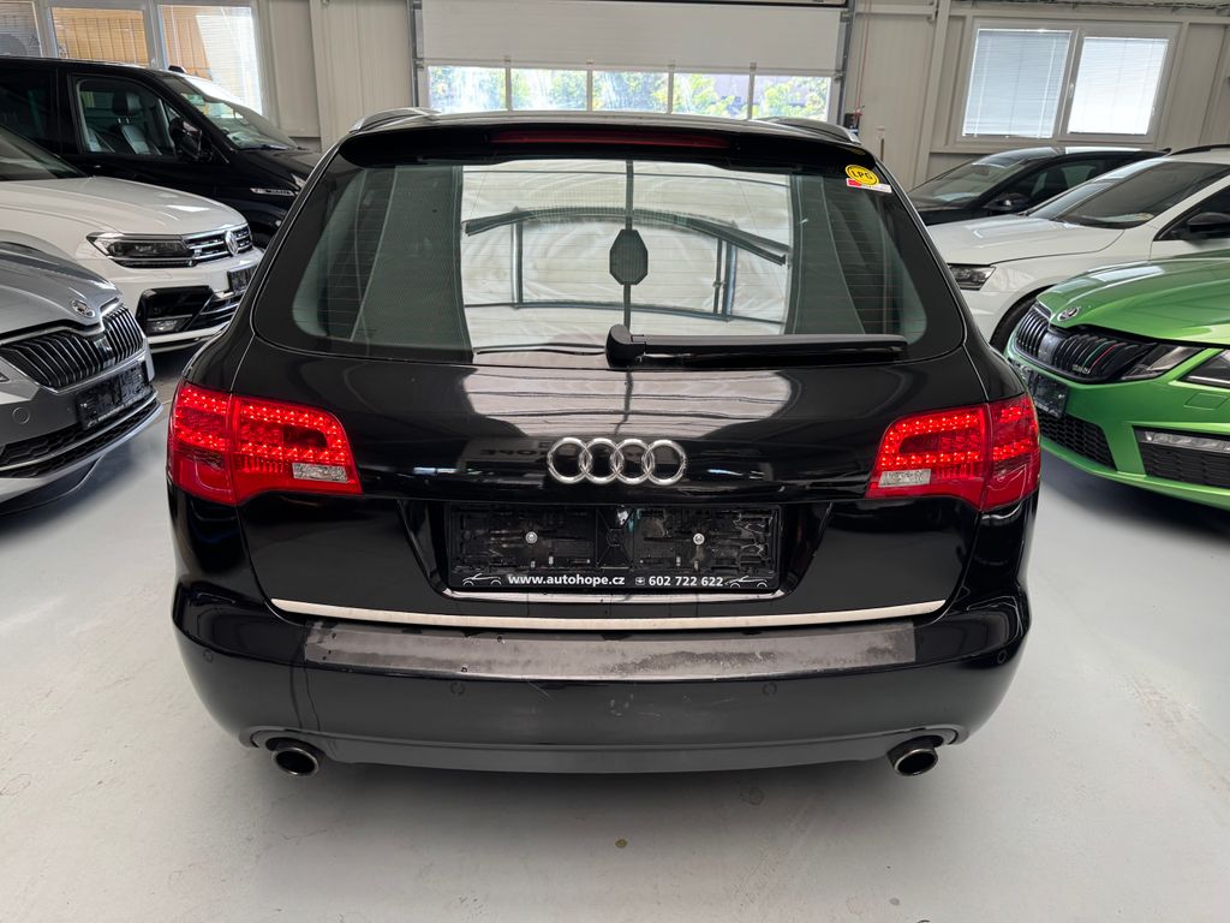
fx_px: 853
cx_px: 615
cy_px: 462
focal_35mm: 24
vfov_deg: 56.8
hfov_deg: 71.6
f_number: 1.78
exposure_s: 1/121
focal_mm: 6.76
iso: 125
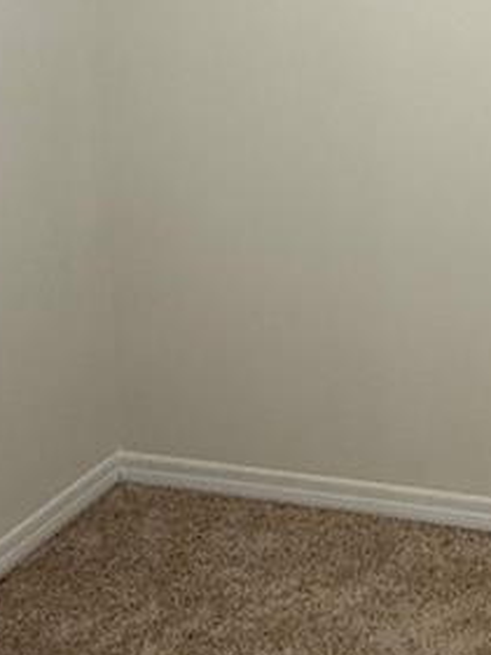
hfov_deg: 23.7
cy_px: 68
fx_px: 1135
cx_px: 456
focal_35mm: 60
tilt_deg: -4.2
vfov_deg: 30.8
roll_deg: +1.1
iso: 200
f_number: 2.2
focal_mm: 2.22
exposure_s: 1/60
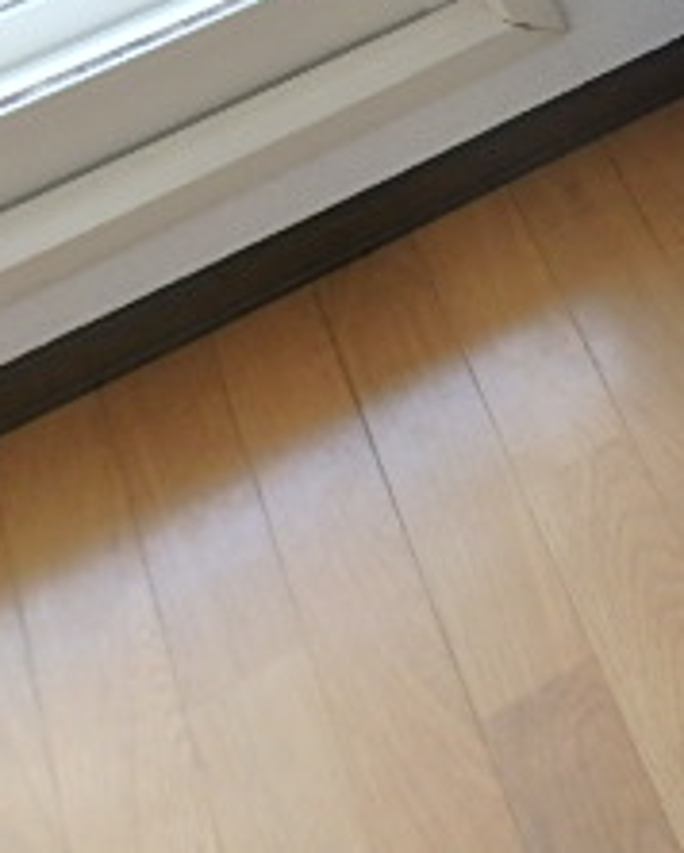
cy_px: 65
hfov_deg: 20.6
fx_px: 1491
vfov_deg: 30.4
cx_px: 1118
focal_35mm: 59
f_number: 3.5
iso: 320
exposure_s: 1/30
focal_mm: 3.7
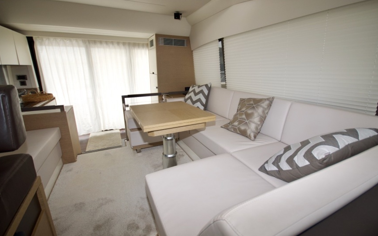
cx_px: 196
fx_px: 165
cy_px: 116
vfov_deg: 71.2
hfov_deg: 97.8
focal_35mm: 16
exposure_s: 1/80
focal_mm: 10
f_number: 4.5
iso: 400
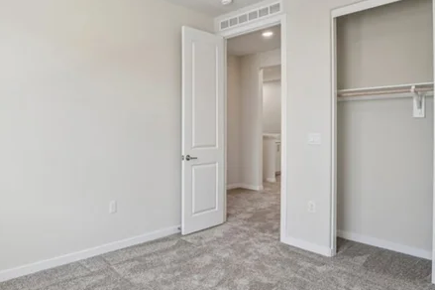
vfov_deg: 55.0
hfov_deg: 71.1
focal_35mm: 23
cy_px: 134
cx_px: 110
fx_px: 278
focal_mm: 12
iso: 320
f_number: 7.1
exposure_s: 1/30
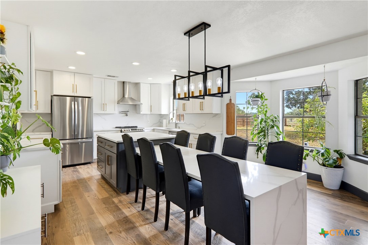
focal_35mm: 17
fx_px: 174
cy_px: 122
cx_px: 184
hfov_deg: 93.3
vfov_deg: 70.4
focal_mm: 11.5
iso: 500
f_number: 7.1
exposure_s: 1/30
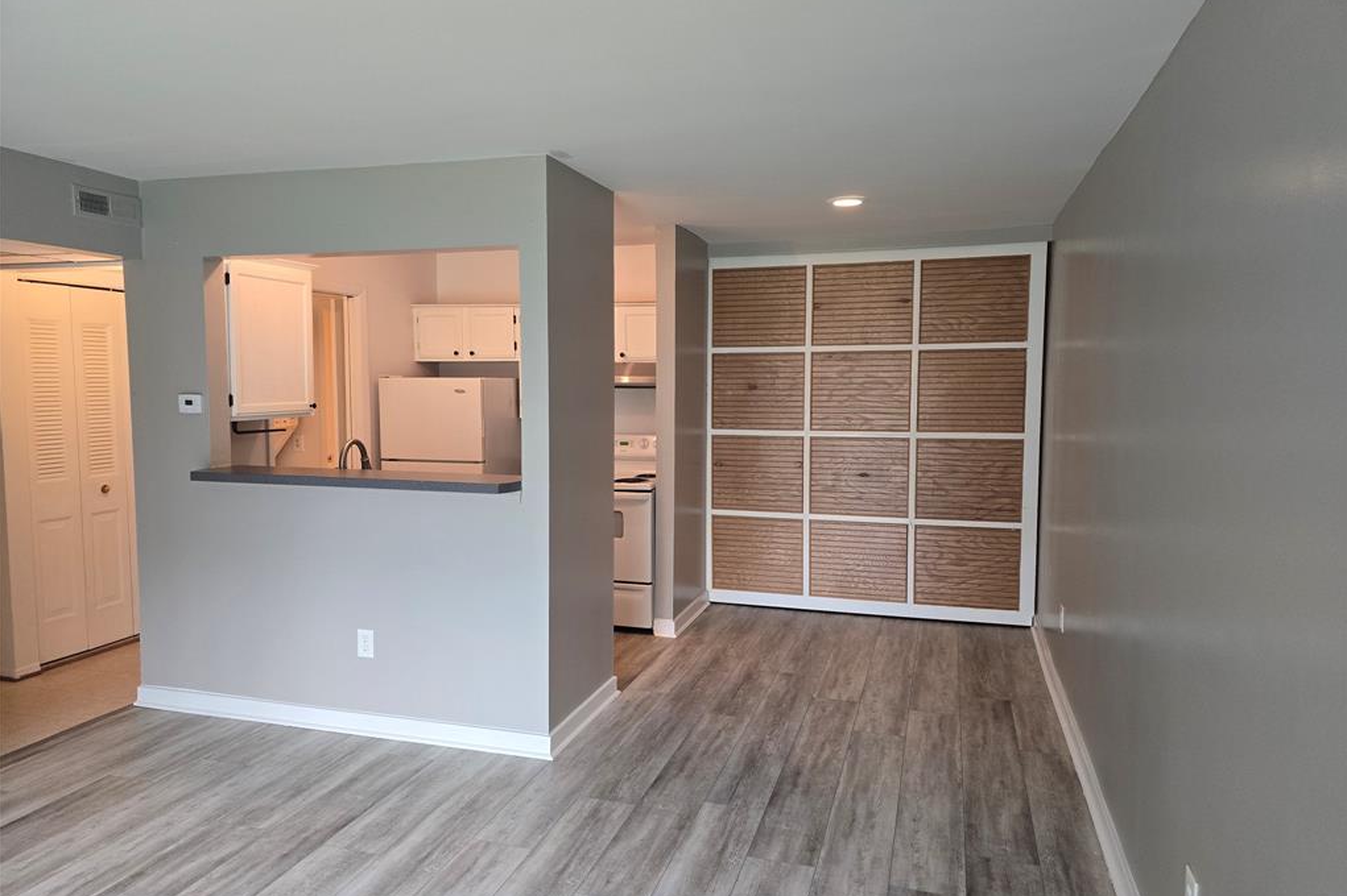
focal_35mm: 24
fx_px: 898
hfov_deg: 73.8
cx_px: 674
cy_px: 449
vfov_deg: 53.1
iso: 320
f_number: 1.7
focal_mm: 6.3
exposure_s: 1/120
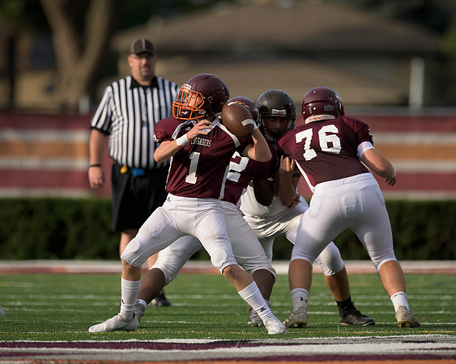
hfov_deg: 2.1
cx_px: 225
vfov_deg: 1.7
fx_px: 12163
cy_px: 182
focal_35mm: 902
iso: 800
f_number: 4
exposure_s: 1/4000
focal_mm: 500
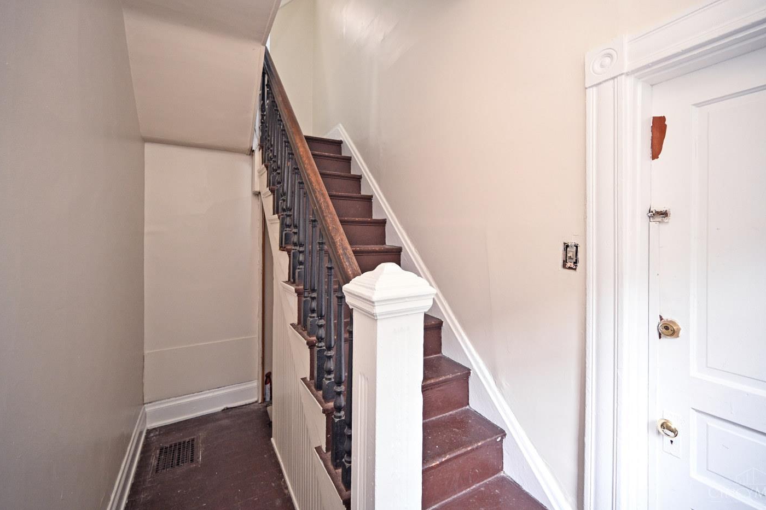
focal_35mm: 15
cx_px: 382
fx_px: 319
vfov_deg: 77.2
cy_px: 238
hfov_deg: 100.4
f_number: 4
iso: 1250
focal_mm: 14
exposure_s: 1/60
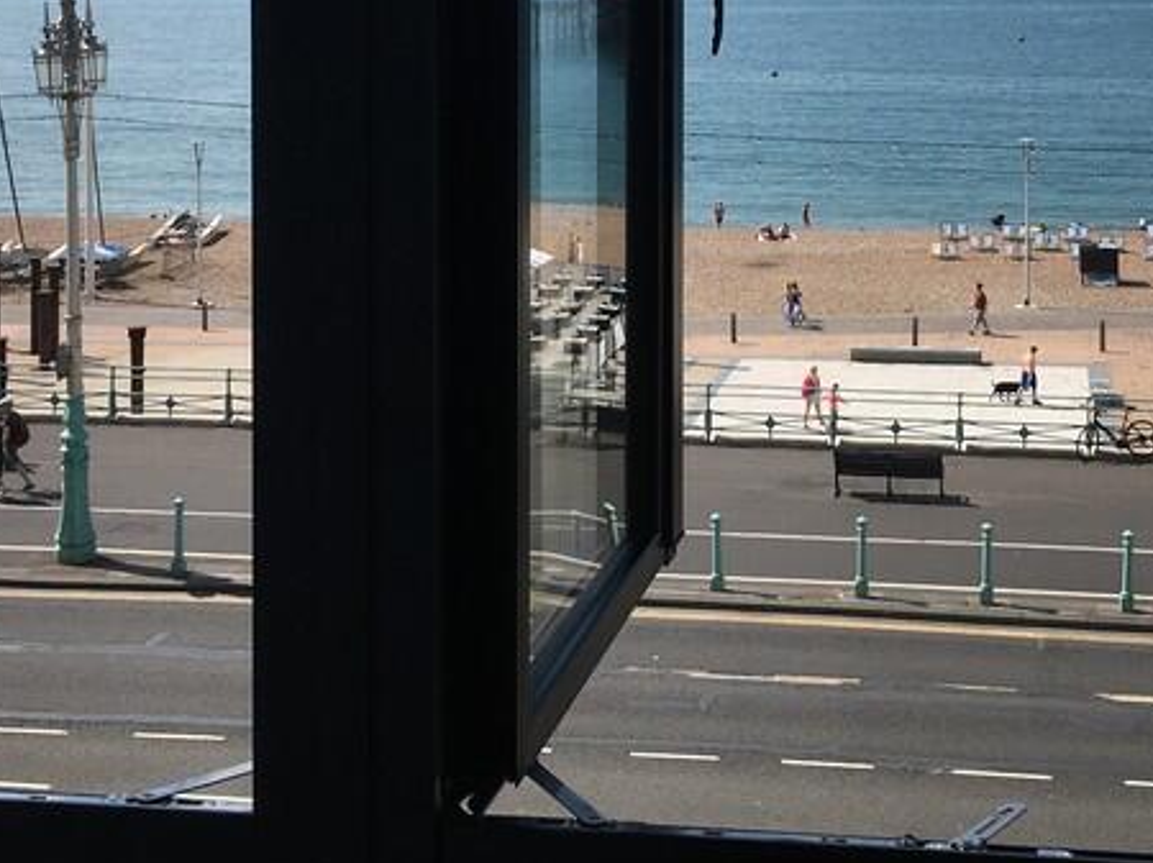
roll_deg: -0.4
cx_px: 720
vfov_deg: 21.4
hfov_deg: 29.3
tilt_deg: -0.9
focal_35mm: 66
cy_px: -23
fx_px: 2197
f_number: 2.2
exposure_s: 1/2747
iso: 25
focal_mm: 4.15
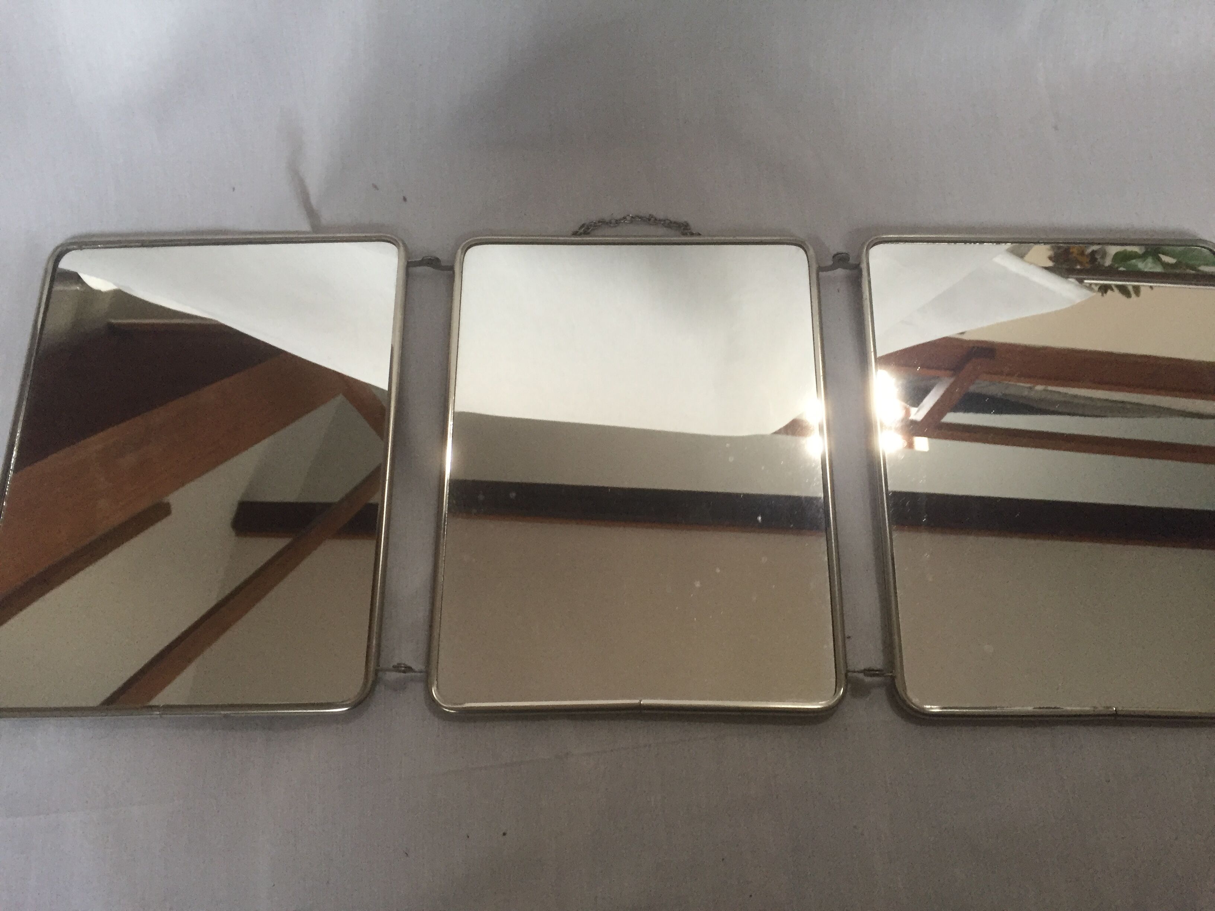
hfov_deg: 61.7
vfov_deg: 48.2
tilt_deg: -70.4
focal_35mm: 29
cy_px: 456
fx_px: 1018
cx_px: 608
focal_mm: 4.15
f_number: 2.2
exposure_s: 1/33
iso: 160
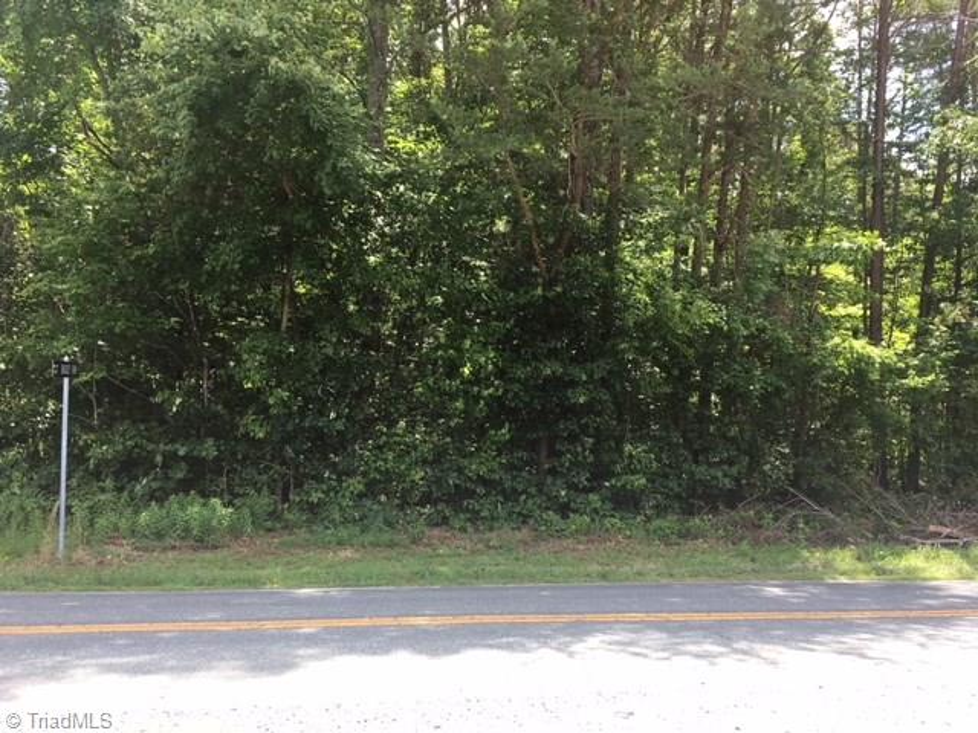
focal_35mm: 29
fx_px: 819
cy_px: 366
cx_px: 489
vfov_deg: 48.2
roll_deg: -1.3
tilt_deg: +2.7
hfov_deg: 61.7
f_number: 2.2
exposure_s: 1/181
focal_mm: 4.15
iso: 25
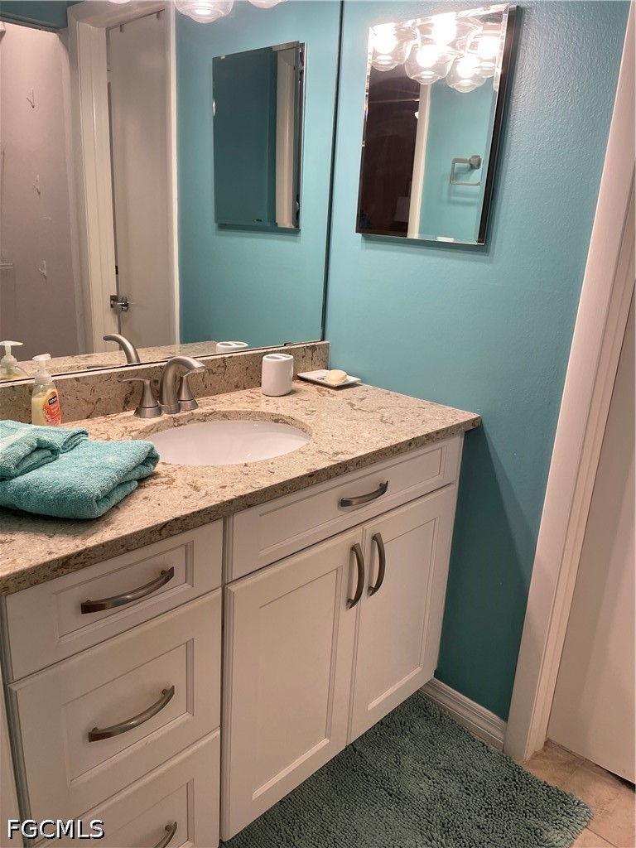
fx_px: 637
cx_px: 318
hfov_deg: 53.1
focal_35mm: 26
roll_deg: -2.3
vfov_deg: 67.3
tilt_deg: -17.7
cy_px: 424
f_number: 1.6
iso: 100
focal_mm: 4.2
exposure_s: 1/120
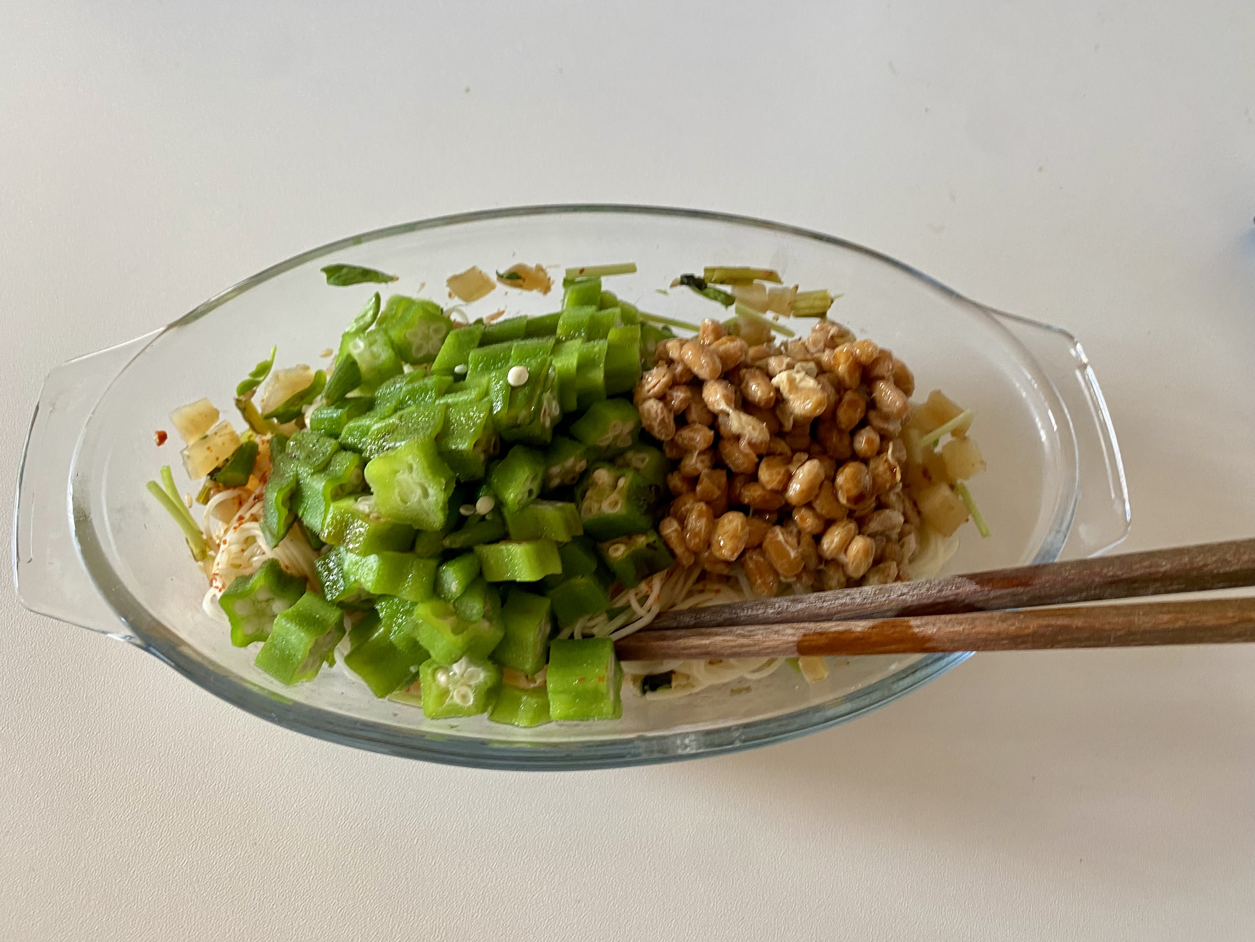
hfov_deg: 67.3
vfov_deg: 53.1
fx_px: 943
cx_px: 628
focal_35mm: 26
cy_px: 471
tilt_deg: -68.0
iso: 160
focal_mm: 4.25
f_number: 1.8
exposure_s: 1/50
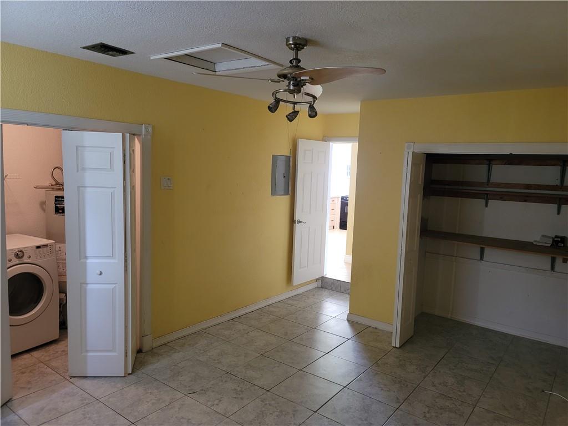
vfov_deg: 54.9
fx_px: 410
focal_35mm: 25
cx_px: 284
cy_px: 213
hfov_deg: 69.4
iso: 400
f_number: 1.8
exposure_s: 1/40
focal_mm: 7
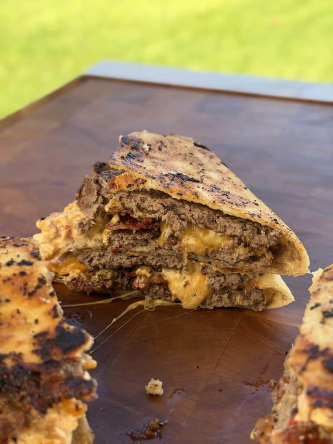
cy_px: 222
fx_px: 616
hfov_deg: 30.3
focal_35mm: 48
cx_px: 166
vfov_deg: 39.7
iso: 64
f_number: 1.78
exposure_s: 1/541
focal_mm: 6.76
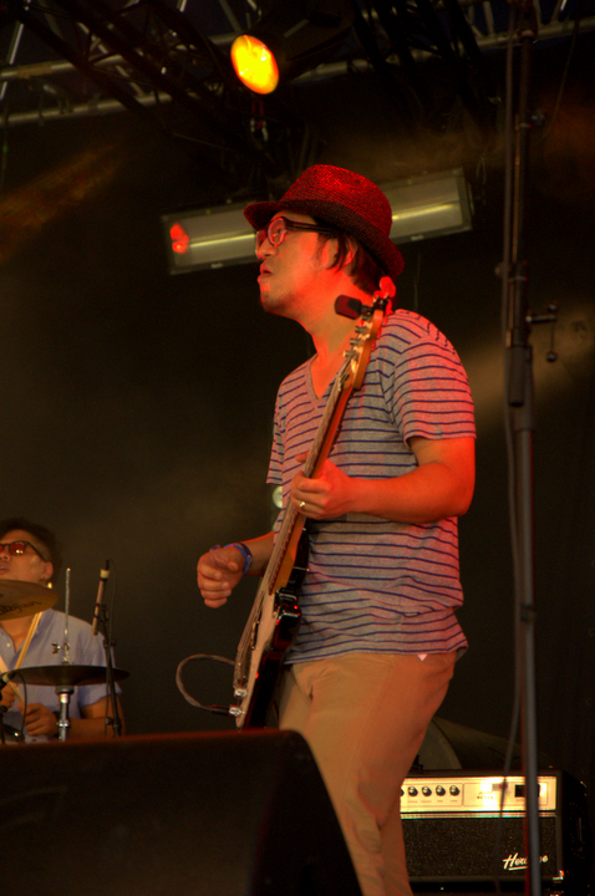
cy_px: 448
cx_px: 298
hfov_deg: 8.7
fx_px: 3916
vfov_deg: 13.1
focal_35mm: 158
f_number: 5.6
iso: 2500
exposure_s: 1/100
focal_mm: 105
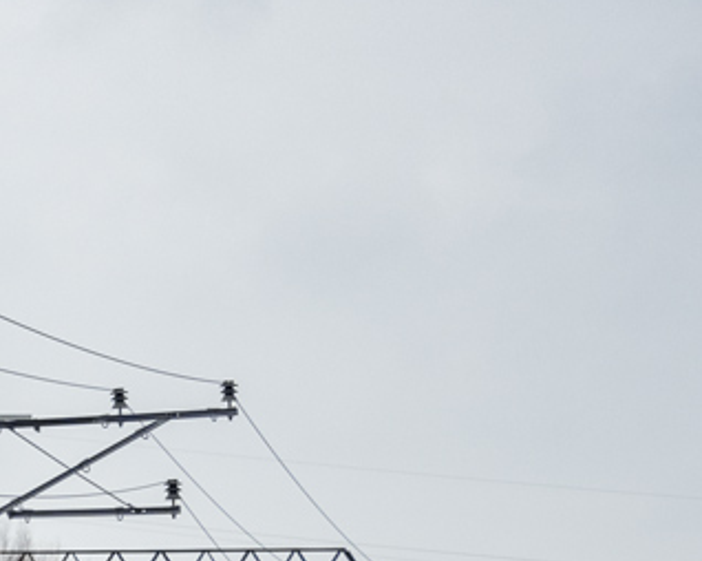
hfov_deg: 5.3
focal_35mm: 354
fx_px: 7350
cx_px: -819
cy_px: 669
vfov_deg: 4.4
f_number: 4.5
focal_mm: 80
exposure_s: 1/200
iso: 500
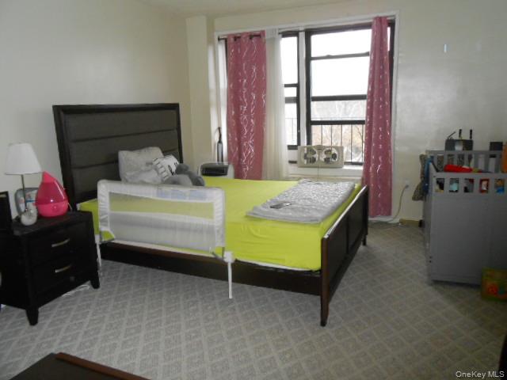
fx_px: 381
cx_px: 254
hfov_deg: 67.3
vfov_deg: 53.1
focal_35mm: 26
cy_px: 190
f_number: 3.5
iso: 320
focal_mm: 4.6
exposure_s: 1/25
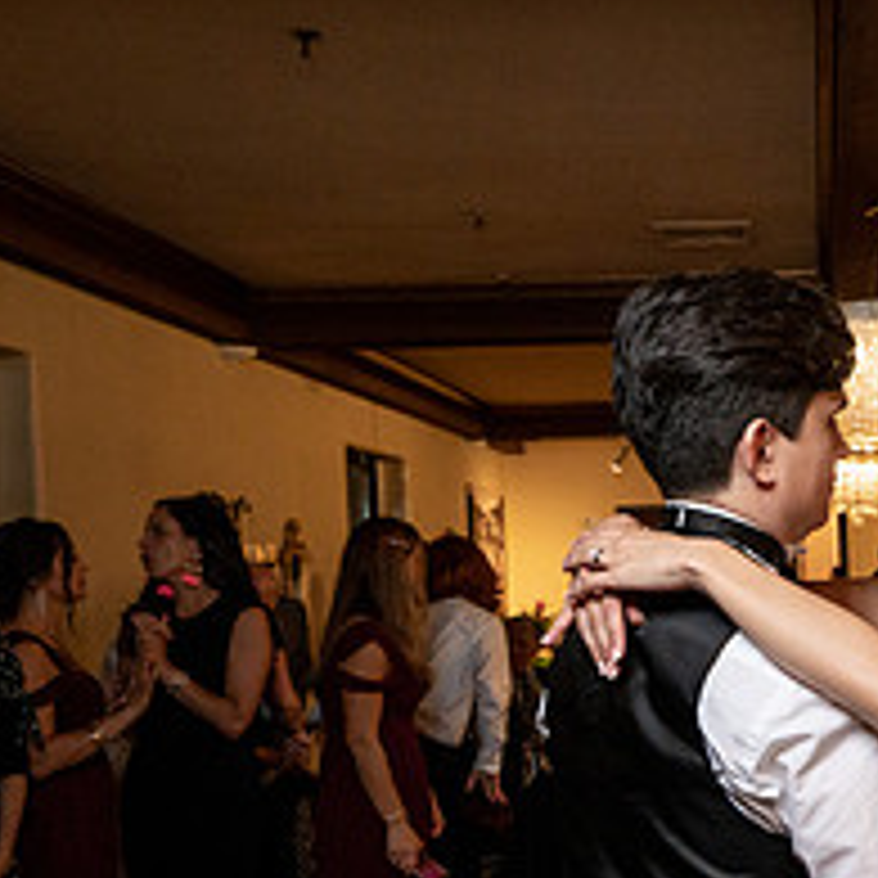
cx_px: 968
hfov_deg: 29.1
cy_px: 597
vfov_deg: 31.9
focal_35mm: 53
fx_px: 1521
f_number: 5.6
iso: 2000
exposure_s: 1/200
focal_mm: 21
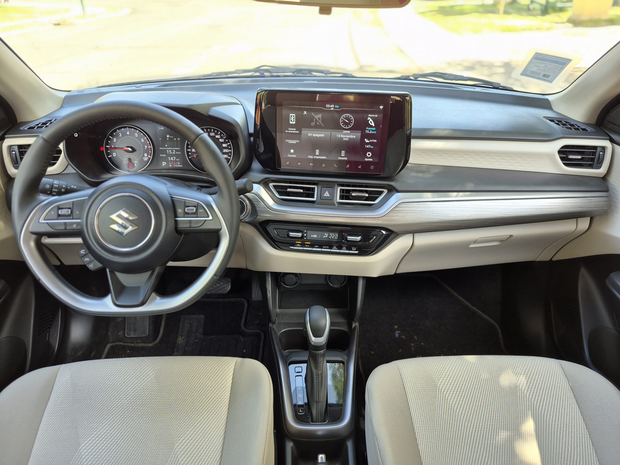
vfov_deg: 58.9
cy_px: 232
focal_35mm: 23
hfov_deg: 73.9
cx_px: 310
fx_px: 412
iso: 80
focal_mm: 5.4
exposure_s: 1/100
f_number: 1.8
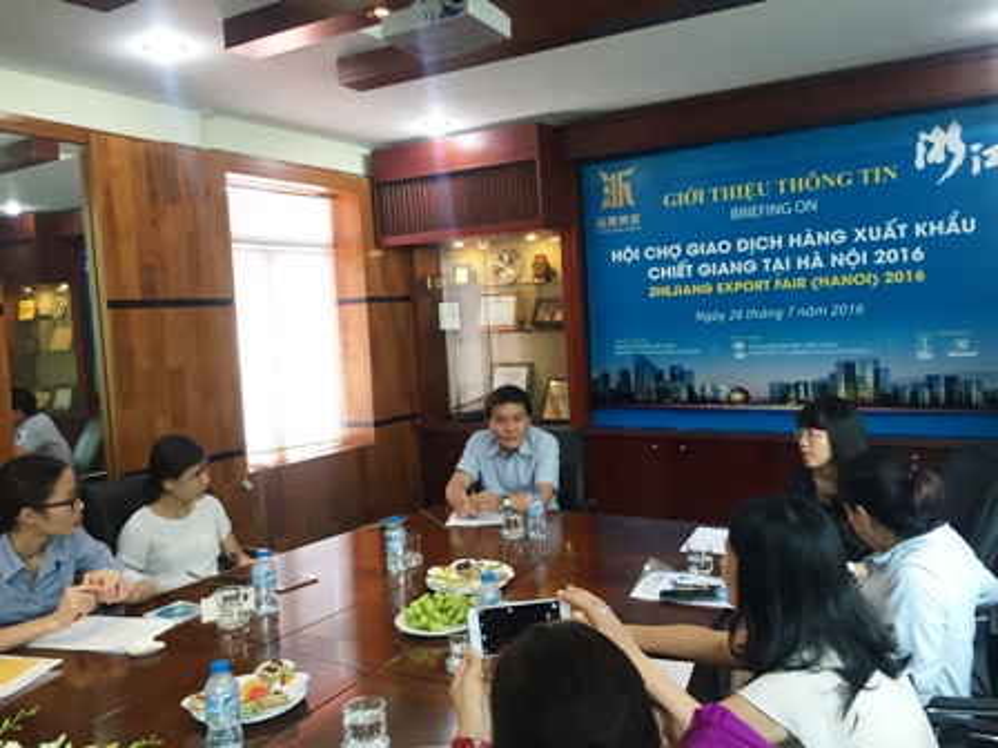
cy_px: 374
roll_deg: +0.6
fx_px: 836
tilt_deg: -4.4
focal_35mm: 29
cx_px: 499
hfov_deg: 61.7
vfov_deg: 48.2
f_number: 2.2
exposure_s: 1/33
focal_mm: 4.15
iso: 50
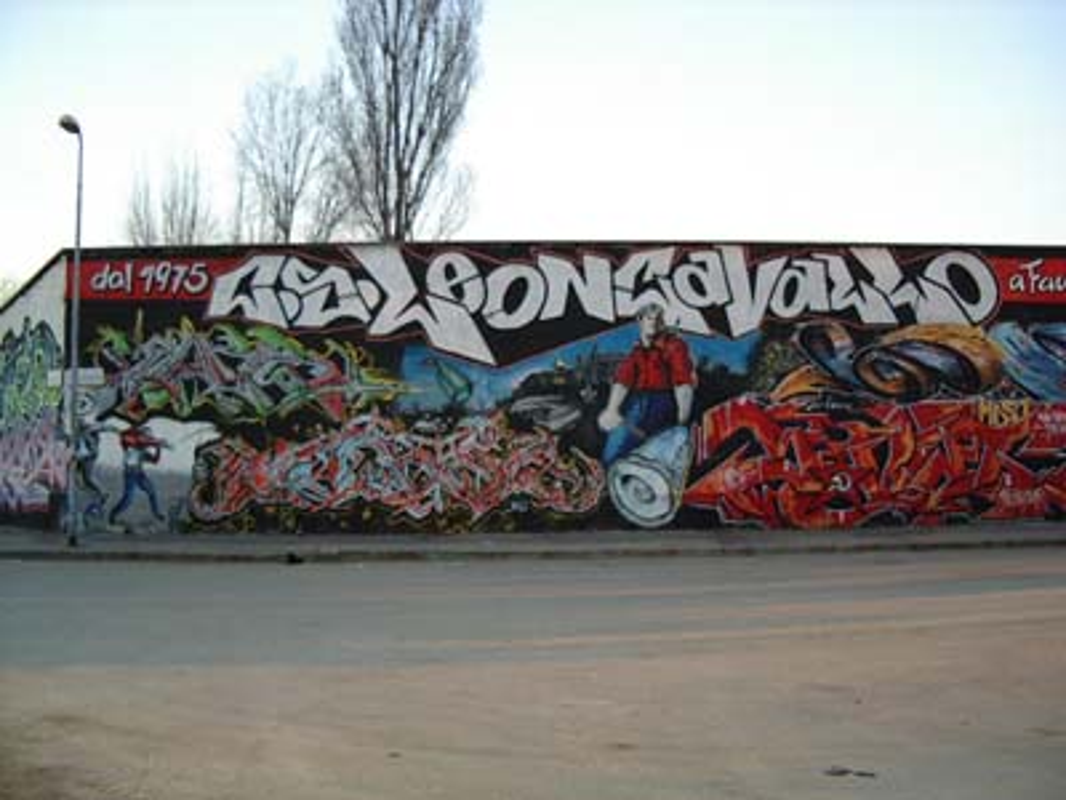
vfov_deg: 37.7
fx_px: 1170
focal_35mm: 38
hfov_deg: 49.0
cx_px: 533
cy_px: 400
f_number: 2.6
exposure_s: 1/100
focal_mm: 5.8
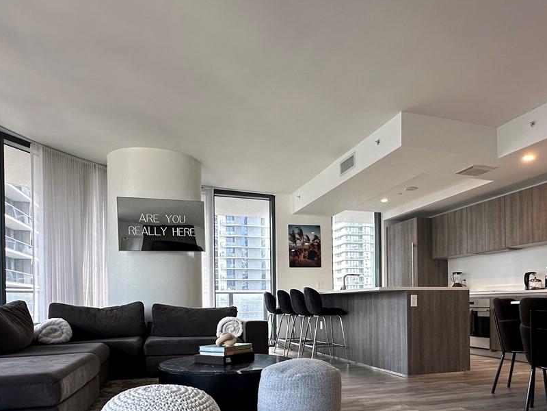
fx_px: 442
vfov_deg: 48.0
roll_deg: +0.9
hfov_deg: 63.3
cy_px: 306
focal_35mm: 28
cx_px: 304
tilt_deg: +0.5
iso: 200
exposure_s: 1/120
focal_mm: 2.22
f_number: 2.2
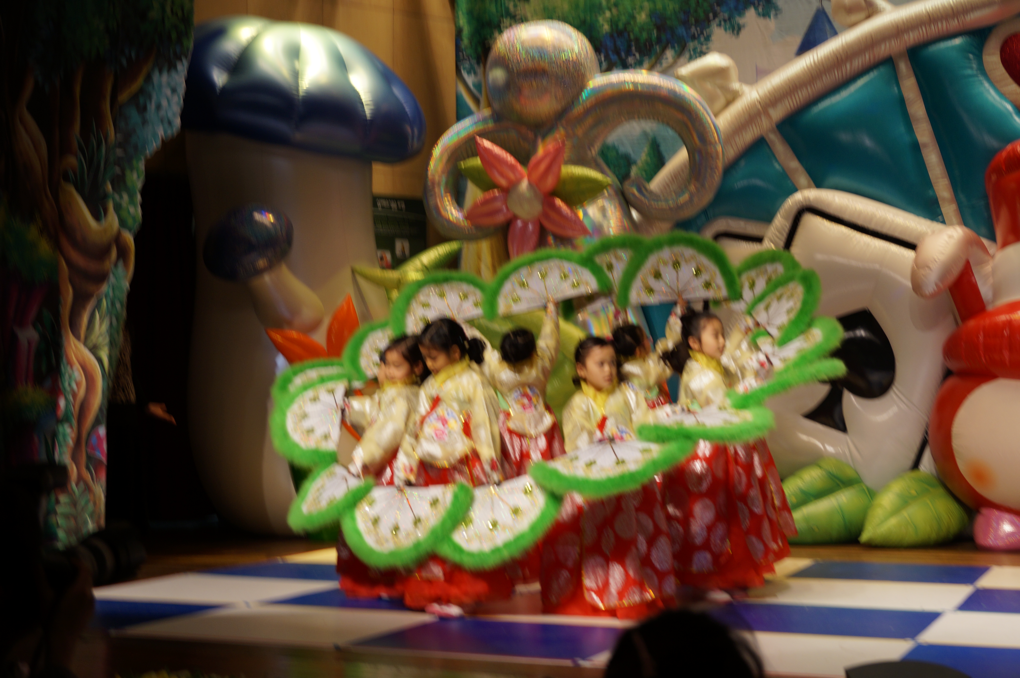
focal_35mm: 52
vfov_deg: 25.7
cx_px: 510
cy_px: 339
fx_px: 1486
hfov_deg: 37.9
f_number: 5
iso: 200
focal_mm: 35
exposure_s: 1/60
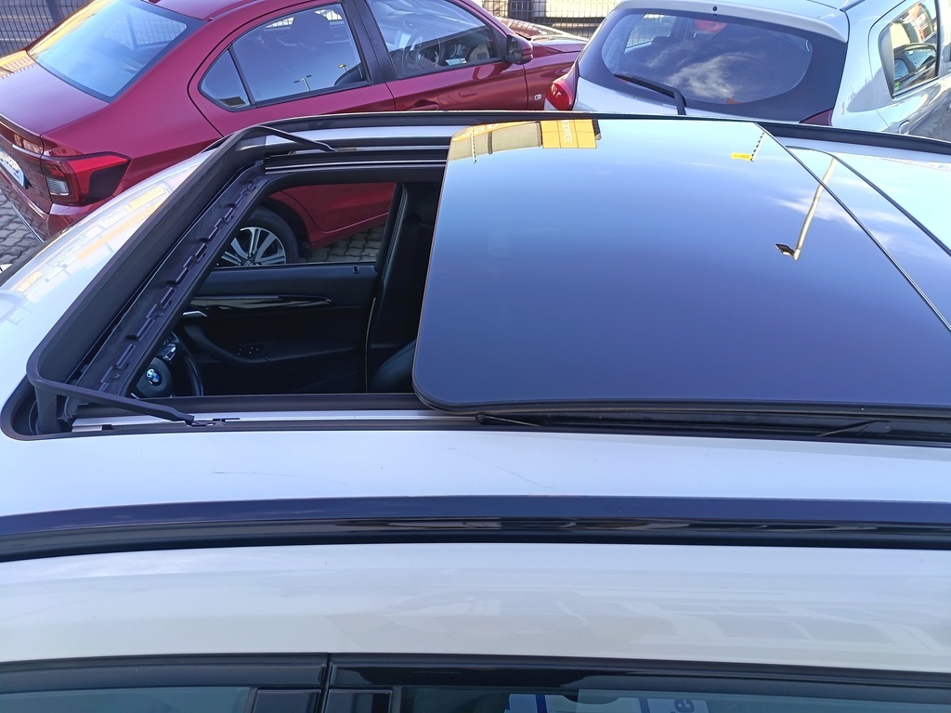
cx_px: 476
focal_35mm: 24
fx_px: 659
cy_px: 356
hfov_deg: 71.6
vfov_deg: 56.8
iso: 147
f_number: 1.75
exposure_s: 1/100
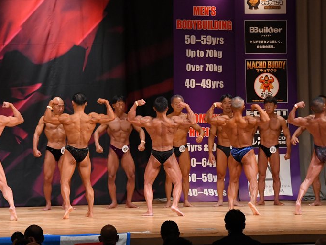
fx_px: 1790
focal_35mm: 190
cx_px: 179
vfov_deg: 7.8
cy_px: 122
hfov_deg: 10.4
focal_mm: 116
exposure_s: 1/400
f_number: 5.6
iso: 5000
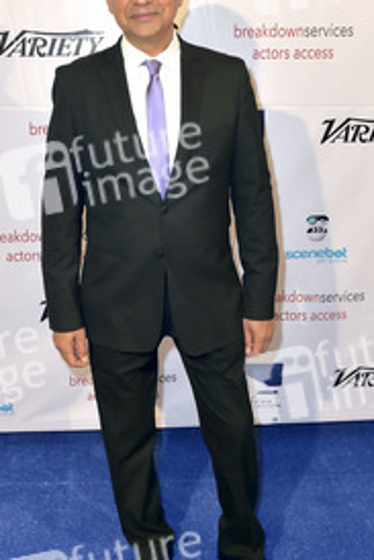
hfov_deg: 35.1
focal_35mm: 38
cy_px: 274
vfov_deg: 50.7
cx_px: 165
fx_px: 591
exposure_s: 1/320
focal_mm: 26
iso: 400
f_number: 4.5
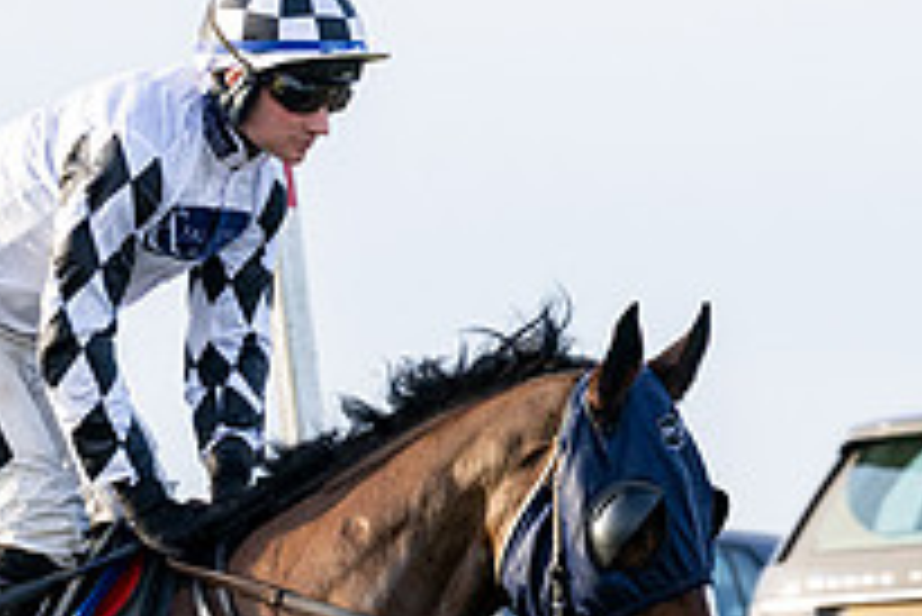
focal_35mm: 495
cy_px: 695
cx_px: 510
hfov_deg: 4.2
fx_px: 12686
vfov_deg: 2.8
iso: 400
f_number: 5
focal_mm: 125
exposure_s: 1/1000
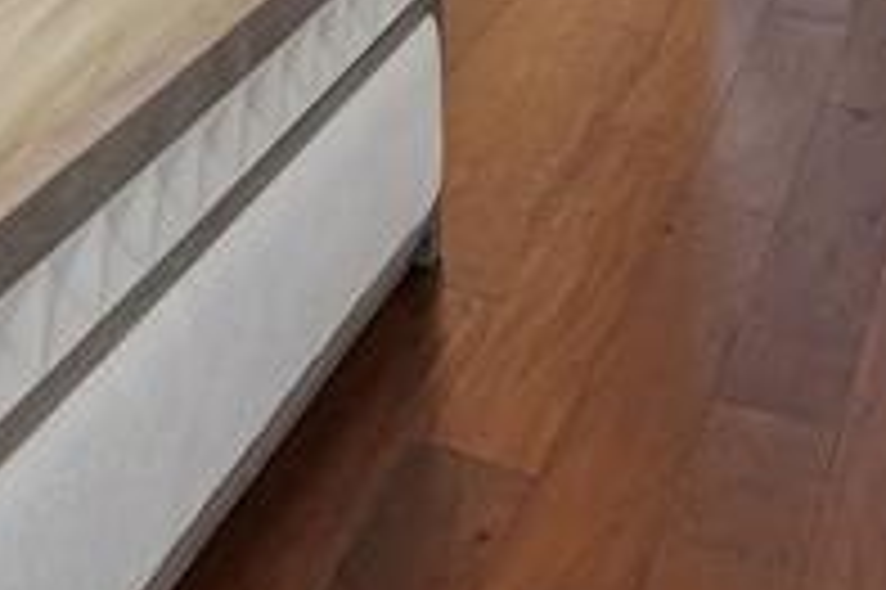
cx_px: -558
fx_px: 2041
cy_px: -734
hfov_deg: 20.0
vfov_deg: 13.2
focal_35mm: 83
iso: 400
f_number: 8
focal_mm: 16
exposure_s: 1/15
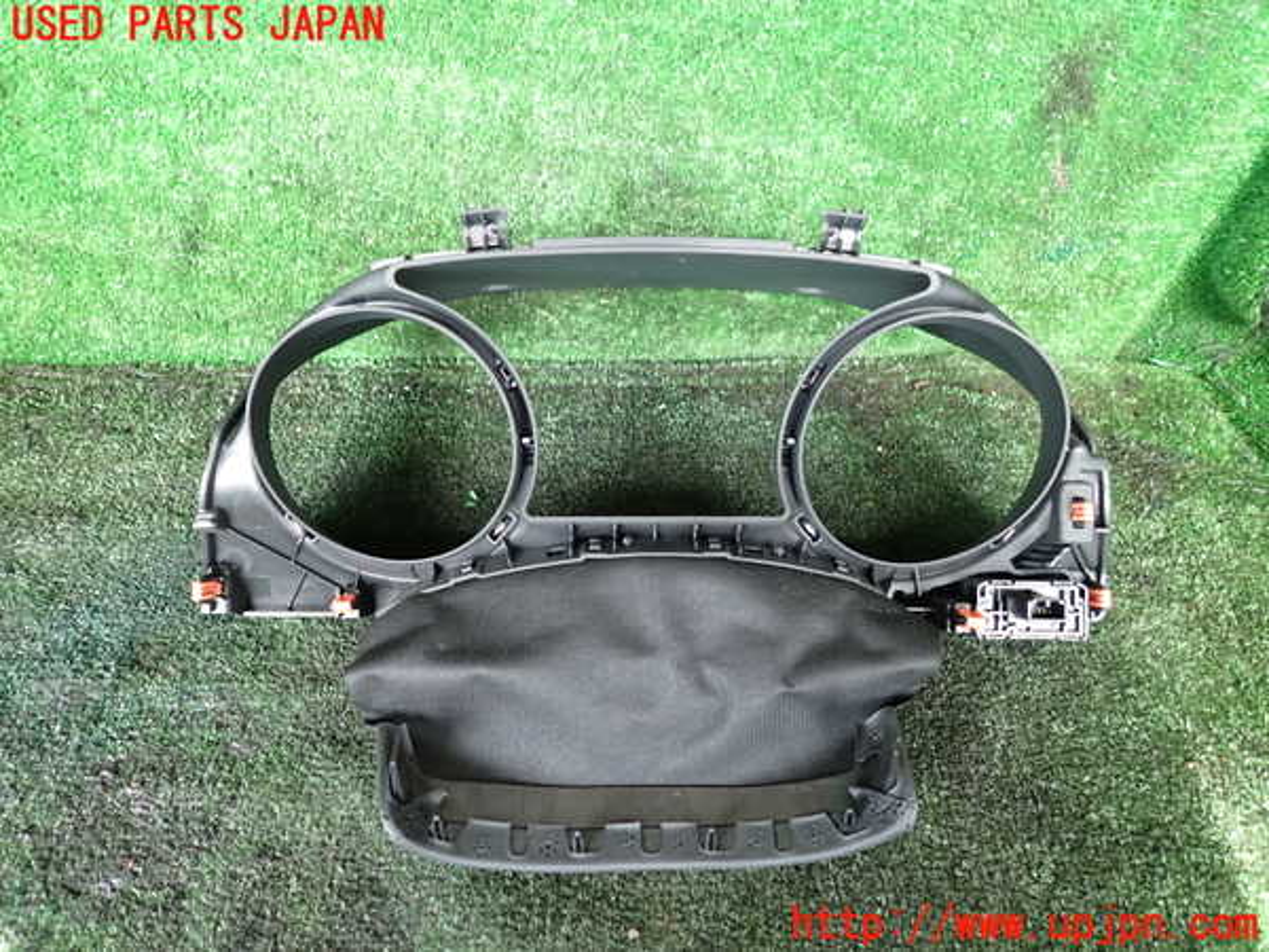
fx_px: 916
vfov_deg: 54.9
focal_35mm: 25
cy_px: 476
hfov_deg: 69.4
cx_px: 634
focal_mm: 4.5
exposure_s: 1/60
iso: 200
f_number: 2
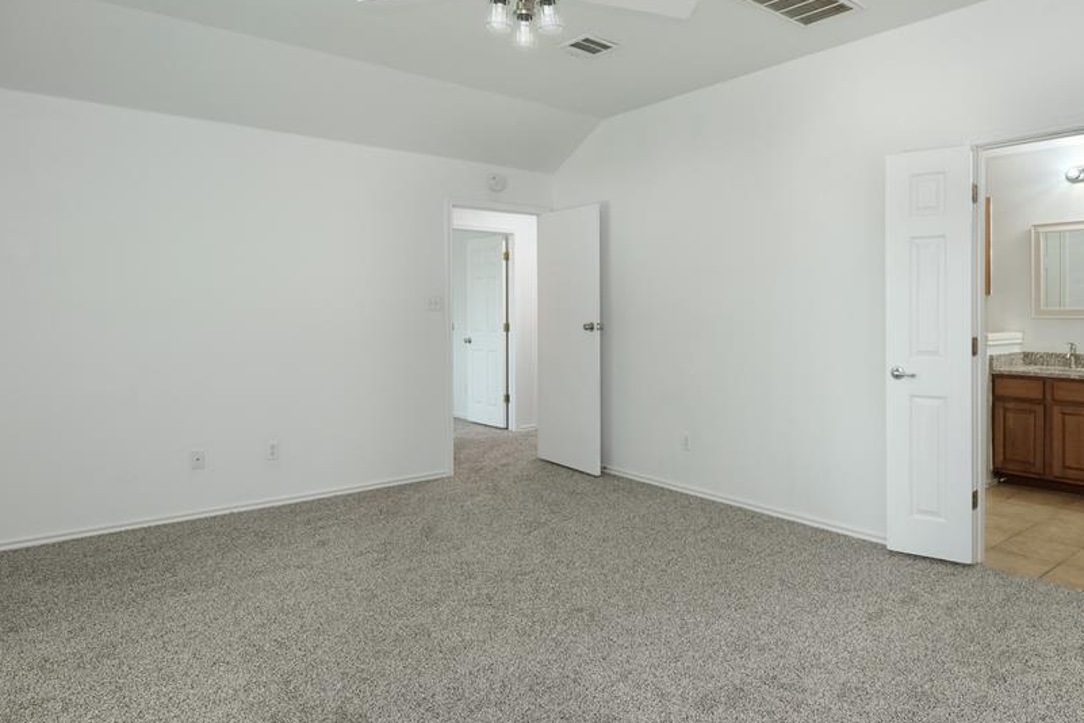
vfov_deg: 54.8
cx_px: 647
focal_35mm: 23
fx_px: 693
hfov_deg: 75.3
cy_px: 294
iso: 320
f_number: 10
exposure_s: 1/7
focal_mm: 11.8
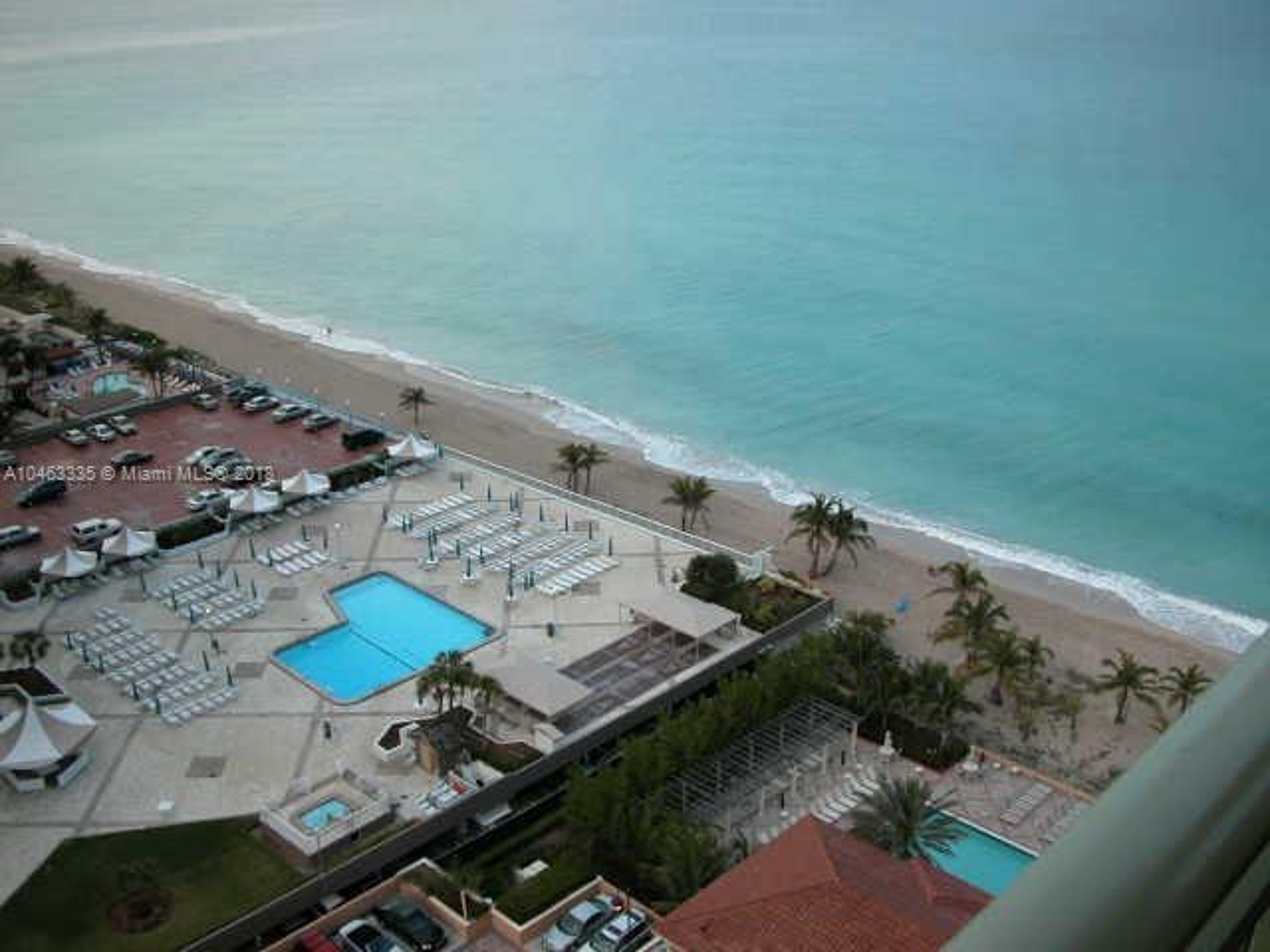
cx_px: 635
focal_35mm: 35
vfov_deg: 40.7
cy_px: 476
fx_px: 1284
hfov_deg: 52.6
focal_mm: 8.9
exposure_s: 1/66.3
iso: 100
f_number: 3.2
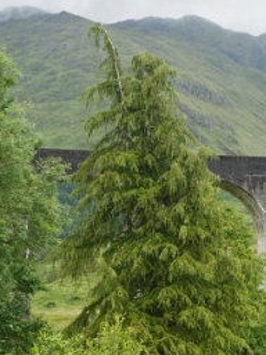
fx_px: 1429
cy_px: 326
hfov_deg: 10.6
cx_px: 224
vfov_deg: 14.0
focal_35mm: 140
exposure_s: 1/60
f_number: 6.3
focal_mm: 31
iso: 100
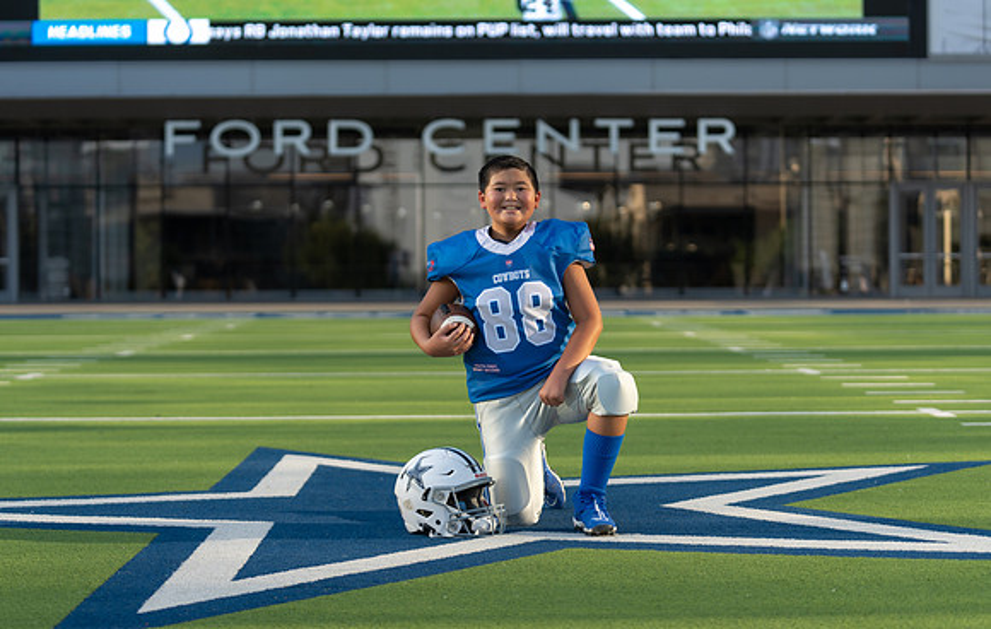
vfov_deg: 16.8
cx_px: 496
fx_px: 2128
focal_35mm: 78
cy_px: 300
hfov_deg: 26.2
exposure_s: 1/640
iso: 100
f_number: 2.8
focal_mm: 74
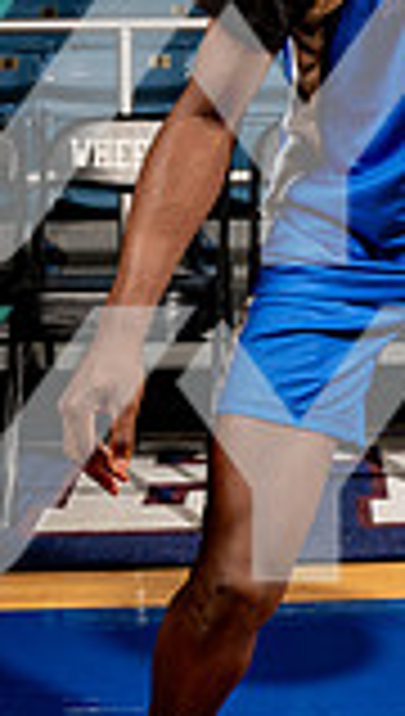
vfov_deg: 29.0
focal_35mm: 71
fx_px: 1349
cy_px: 131
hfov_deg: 16.7
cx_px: 414
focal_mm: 24
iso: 160
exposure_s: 1/125
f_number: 7.1
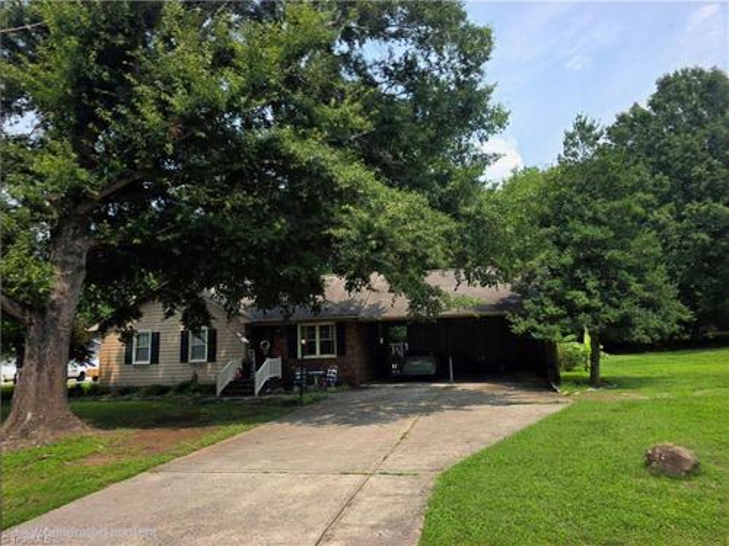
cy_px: 273
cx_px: 364
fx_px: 484
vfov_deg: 58.9
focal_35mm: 23
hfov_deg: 73.9
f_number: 1.7
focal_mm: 6.3
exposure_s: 1/5000
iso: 80
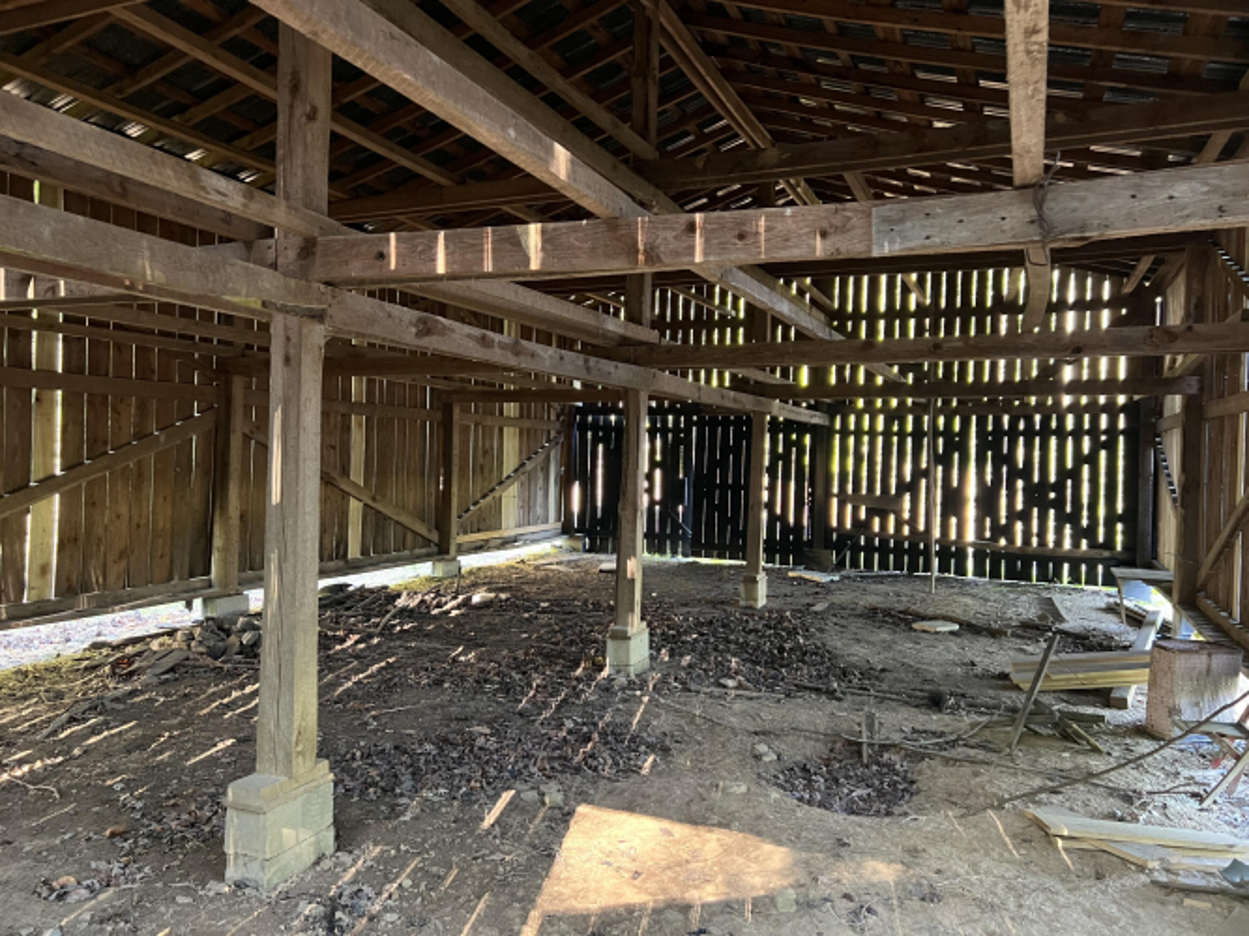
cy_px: 468
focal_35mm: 26
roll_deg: -1.6
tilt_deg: -0.8
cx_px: 624
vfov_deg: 53.0
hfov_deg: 67.3
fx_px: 938
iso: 500
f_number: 1.5
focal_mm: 5.7
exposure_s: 1/40
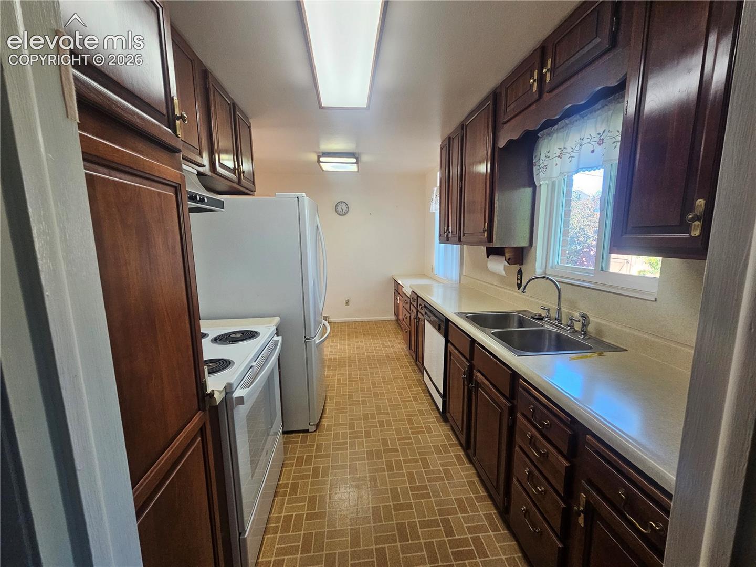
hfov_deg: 106.2
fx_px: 284
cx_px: 378
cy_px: 284
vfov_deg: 89.9
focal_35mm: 13
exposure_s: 1/60
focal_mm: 2.2
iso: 250
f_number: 2.2
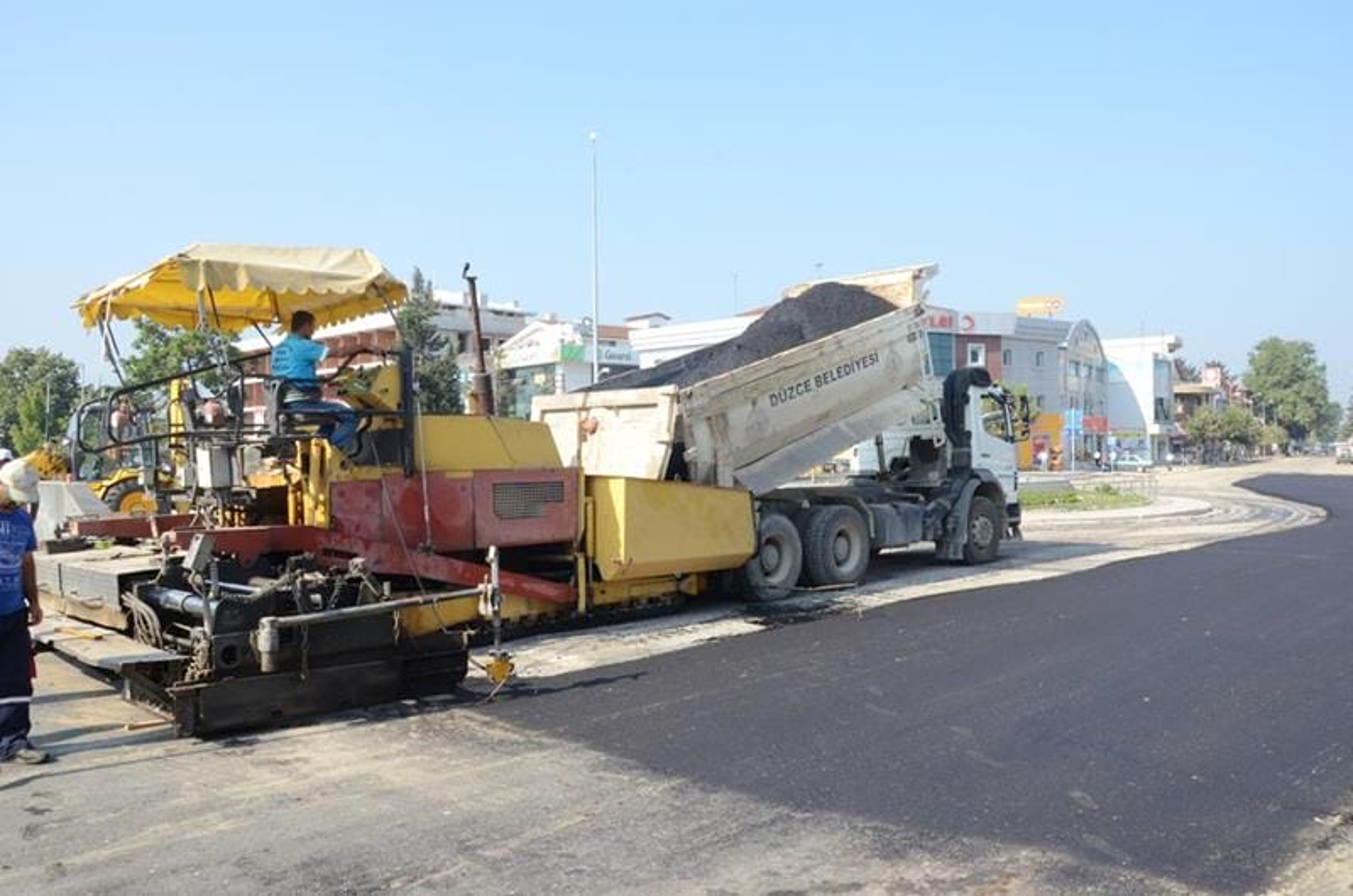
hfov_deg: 67.5
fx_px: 1013
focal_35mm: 27
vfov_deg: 47.7
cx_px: 676
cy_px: 448
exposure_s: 1/250
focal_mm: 18
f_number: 18
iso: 1000
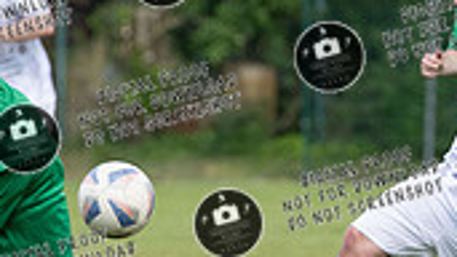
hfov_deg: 2.6
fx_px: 10053
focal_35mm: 830
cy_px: 99
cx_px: 477
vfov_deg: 1.5
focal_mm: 200
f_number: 3.5
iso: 450
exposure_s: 1/1600
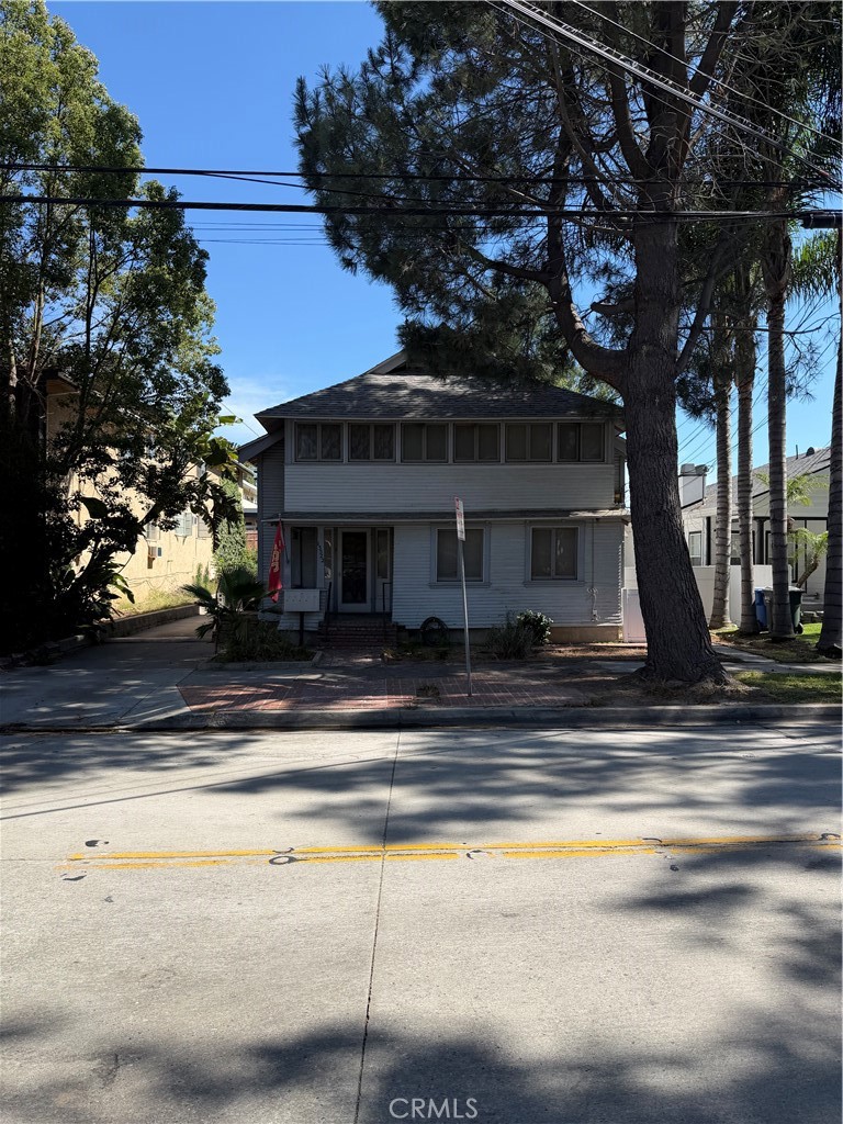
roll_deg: -0.2
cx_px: 422
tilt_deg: -0.3
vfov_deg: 71.6
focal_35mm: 24
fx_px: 779
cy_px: 562
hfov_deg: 56.8
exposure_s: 1/2907
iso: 80
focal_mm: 6.76
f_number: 1.78
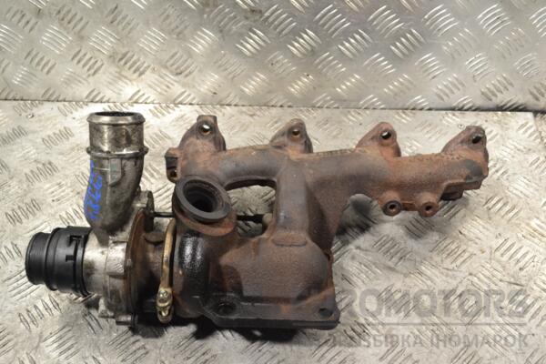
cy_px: 182
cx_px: 273
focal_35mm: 36
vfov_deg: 36.9
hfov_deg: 53.1
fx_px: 546
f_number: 8
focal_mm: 24
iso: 3200
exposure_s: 1/250
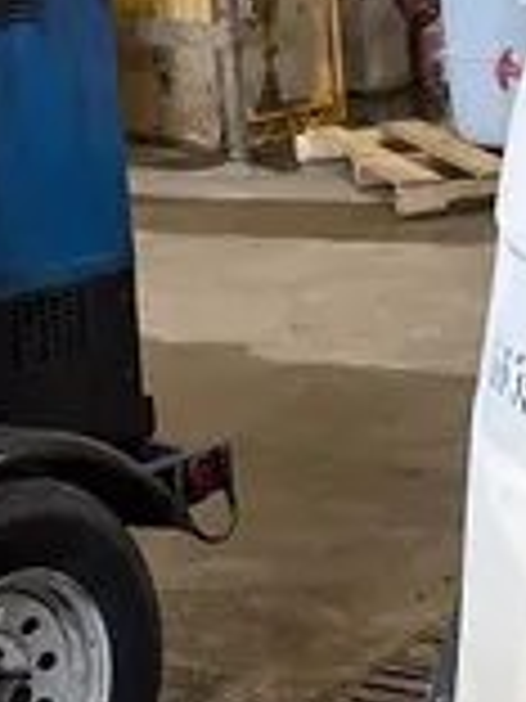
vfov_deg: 16.1
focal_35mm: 122
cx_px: 994
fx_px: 2472
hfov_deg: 11.2
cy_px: 389
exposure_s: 1/120
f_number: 1.6
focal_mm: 5.1
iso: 125
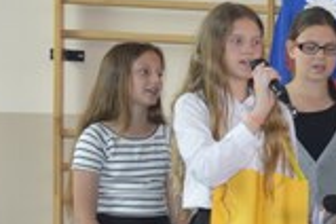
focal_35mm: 166
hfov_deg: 10.9
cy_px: 283
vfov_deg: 8.2
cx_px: 746
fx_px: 1549
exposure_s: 1/60
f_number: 3.8
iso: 450
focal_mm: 22
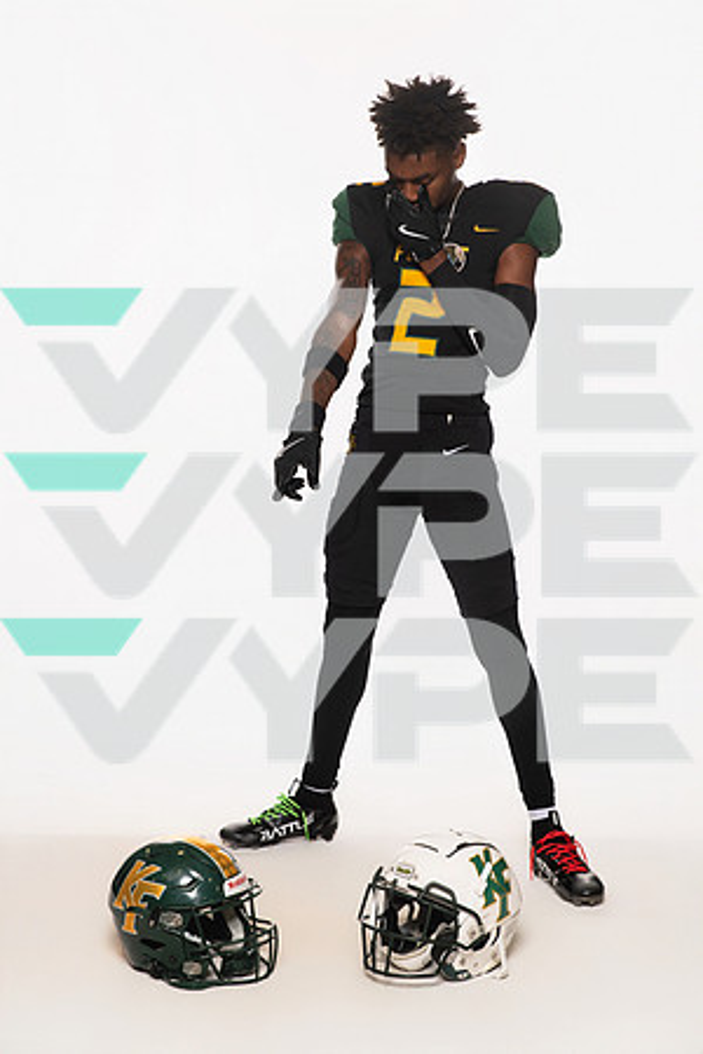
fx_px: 1757
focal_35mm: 60
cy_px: 527
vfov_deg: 33.4
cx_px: 352
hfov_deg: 22.6
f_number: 7.1
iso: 800
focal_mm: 60
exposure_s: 1/320
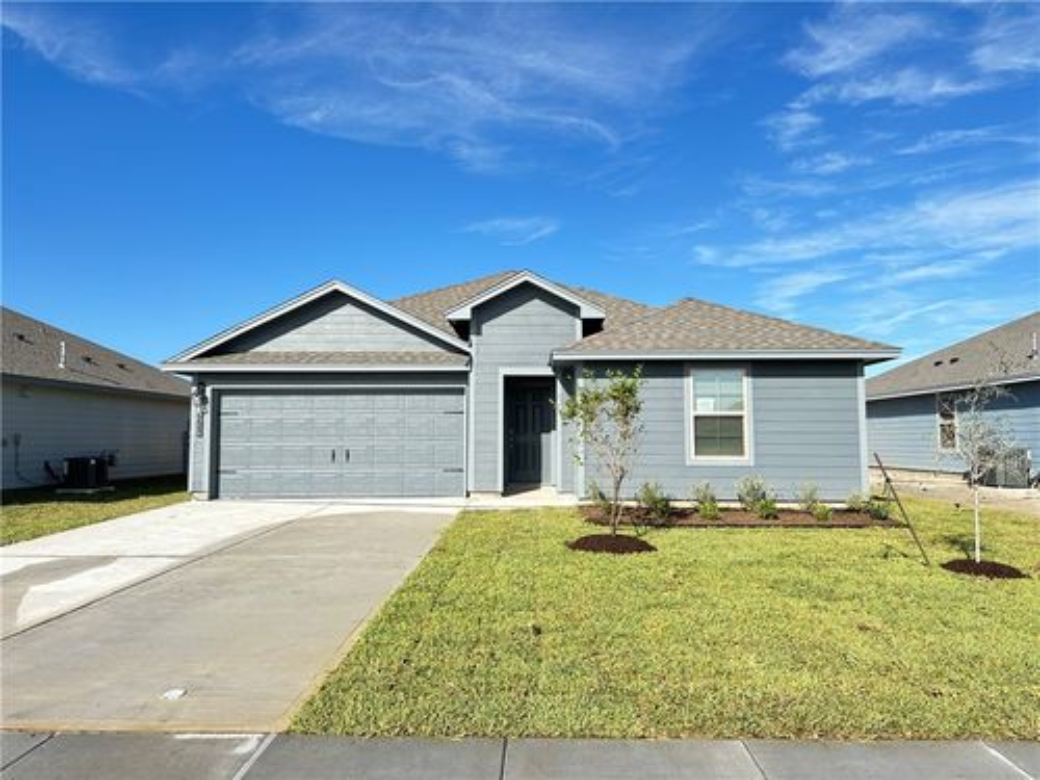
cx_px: 520
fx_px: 721
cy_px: 390
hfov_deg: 71.6
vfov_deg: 56.8
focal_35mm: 24
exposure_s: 1/2353
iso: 80
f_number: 1.78
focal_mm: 6.86
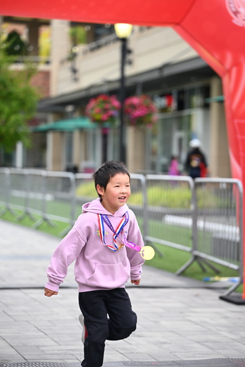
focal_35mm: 104
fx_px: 1061
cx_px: 122
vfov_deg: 19.6
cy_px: 184
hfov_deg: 13.2
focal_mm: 104
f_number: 2.8
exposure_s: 1/1600
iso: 640
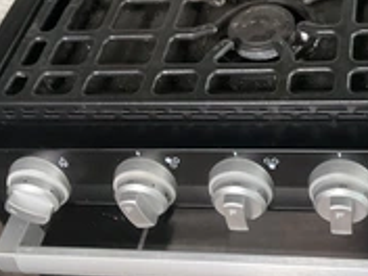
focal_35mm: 66
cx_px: 263
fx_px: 702
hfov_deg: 29.1
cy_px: 75
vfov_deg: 22.1
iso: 250
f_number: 1.8
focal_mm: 3
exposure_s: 1/60
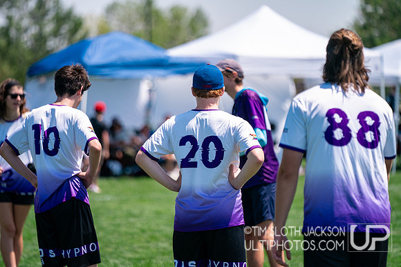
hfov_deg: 10.3
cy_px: 134
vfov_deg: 6.9
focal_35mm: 200
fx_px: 2228
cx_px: 200
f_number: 2.8
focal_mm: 200
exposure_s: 1/8000
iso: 640
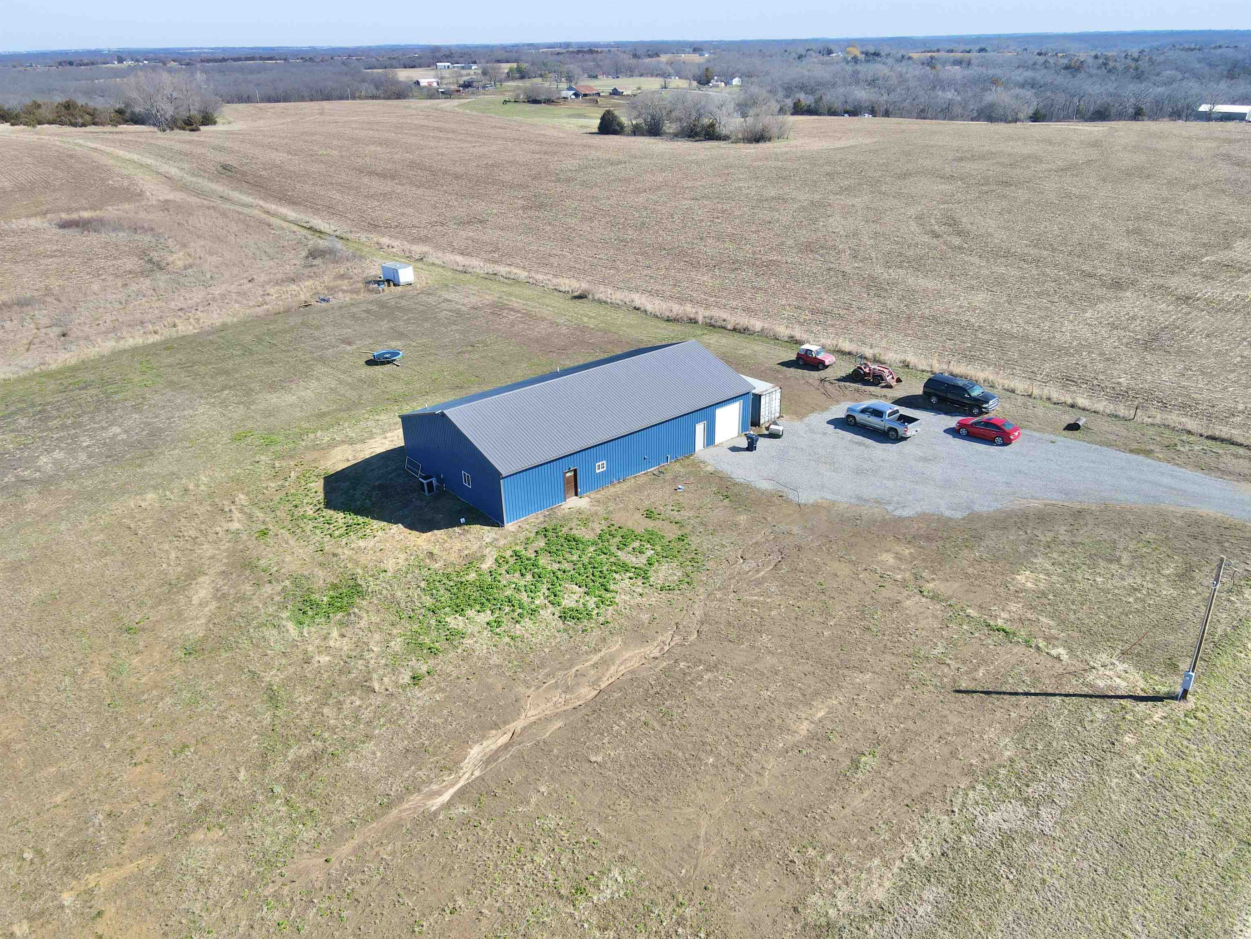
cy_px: 470
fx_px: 867
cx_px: 626
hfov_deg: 71.6
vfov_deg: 56.8
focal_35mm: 24
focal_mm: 4.5
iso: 100
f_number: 2.8
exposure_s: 1/400
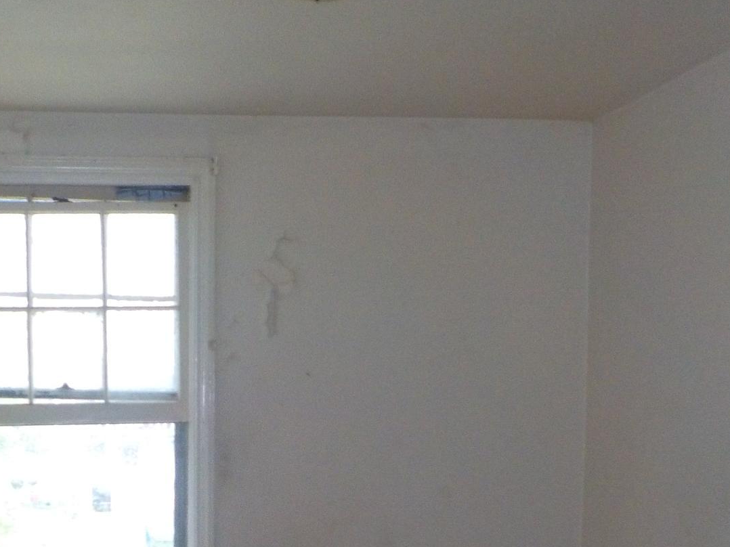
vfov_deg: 24.9
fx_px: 1202
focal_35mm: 57
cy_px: 495
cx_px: 219
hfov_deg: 33.4
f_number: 3.3
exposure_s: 1/30
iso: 320
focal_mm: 4.1
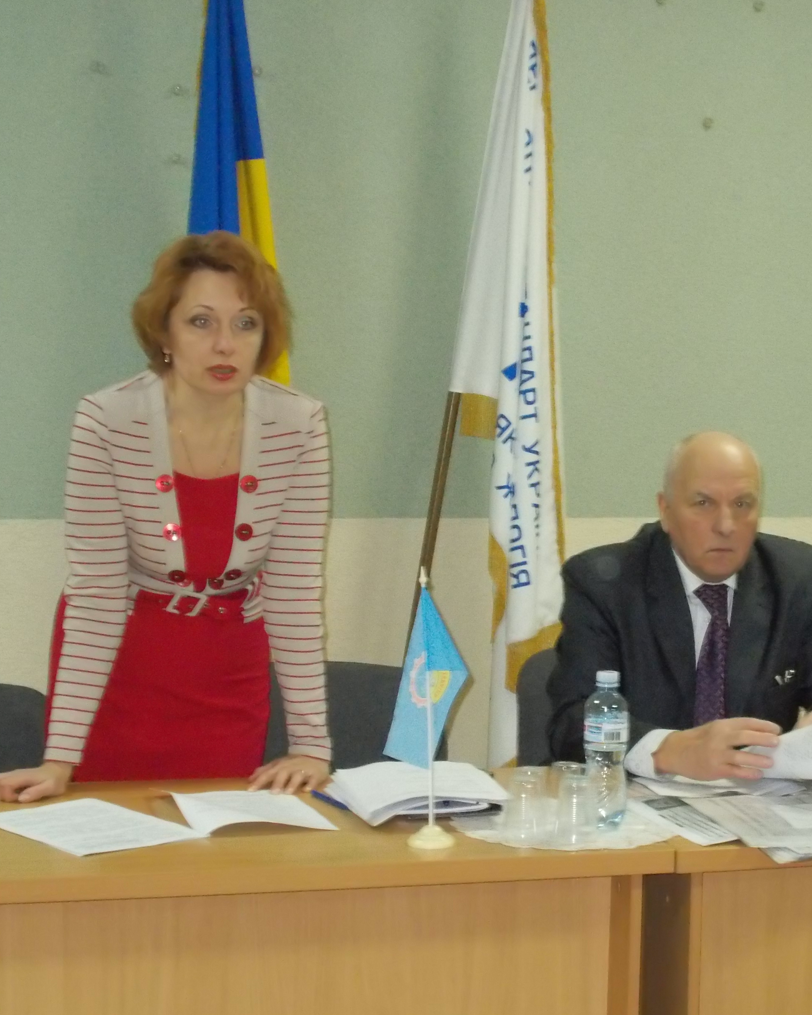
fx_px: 2403
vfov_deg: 23.8
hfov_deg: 19.1
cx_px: 605
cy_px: 535
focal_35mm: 80
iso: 800
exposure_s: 1/30
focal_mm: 10.3
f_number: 4.9
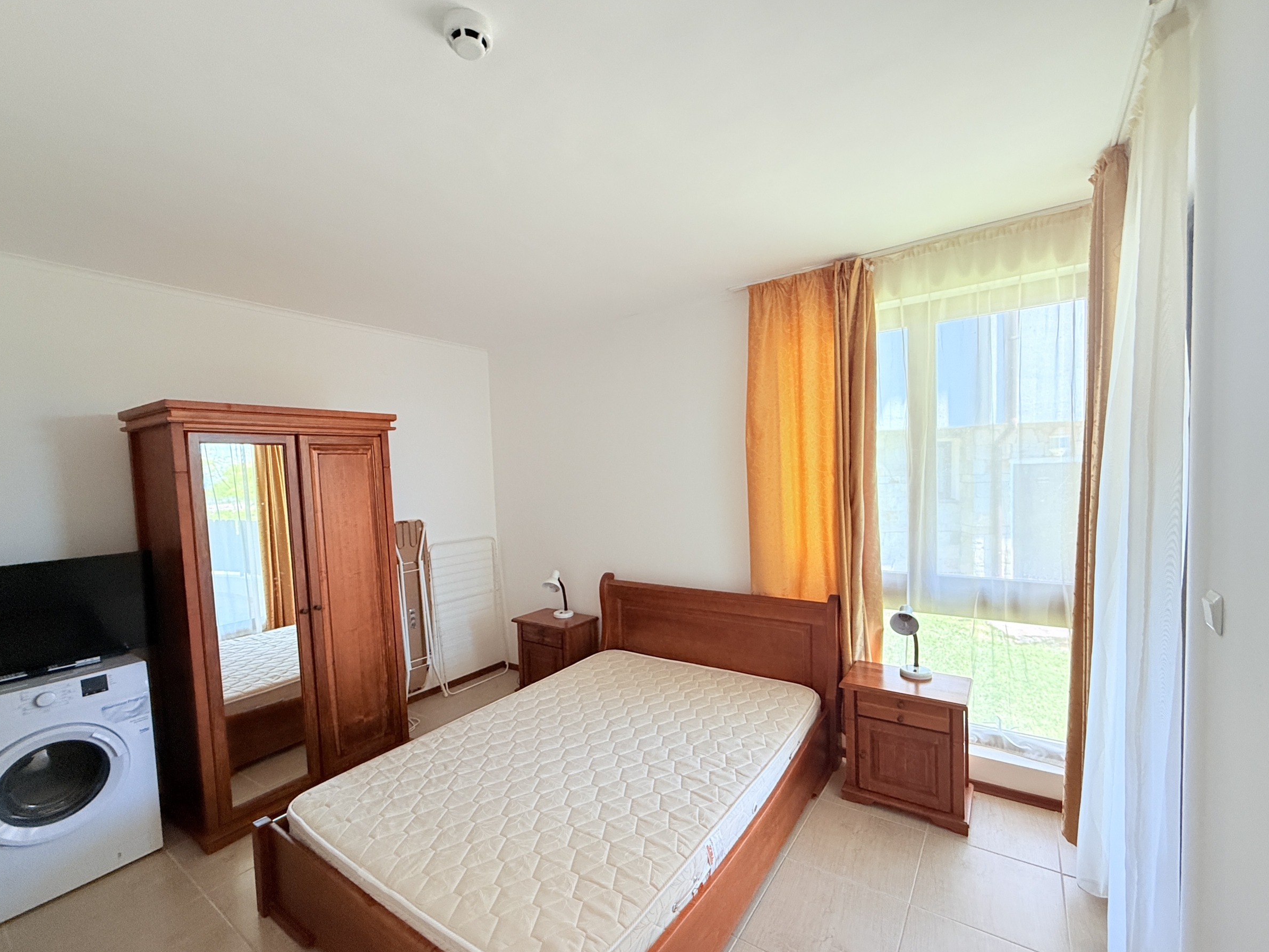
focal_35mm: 15
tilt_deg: -2.6
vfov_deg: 81.7
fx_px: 550
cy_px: 500
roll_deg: +1.9
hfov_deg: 98.2
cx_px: 647
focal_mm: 2.22
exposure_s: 1/99
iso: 250
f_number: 2.2
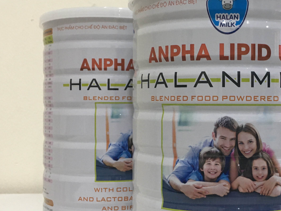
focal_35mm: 55
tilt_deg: -1.4
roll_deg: -0.3
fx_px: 446
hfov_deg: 33.8
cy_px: 106
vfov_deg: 26.6
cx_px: 229
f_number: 2.2
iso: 125
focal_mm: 4.15
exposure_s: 1/33
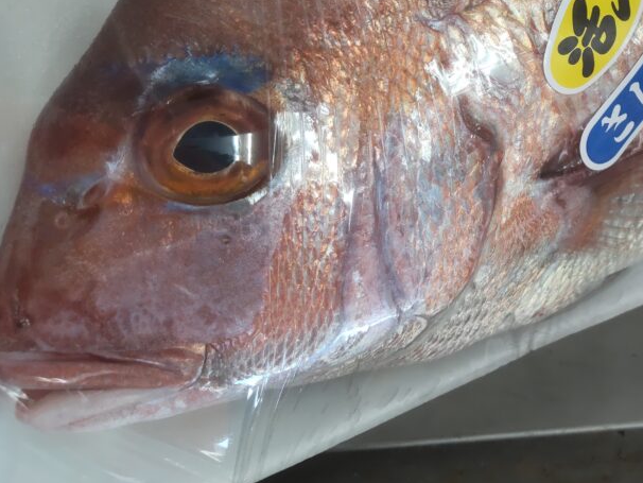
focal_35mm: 38
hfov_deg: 46.6
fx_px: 706
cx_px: 507
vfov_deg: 36.6
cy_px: 104
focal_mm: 3.43
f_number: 2
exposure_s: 1/60
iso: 135
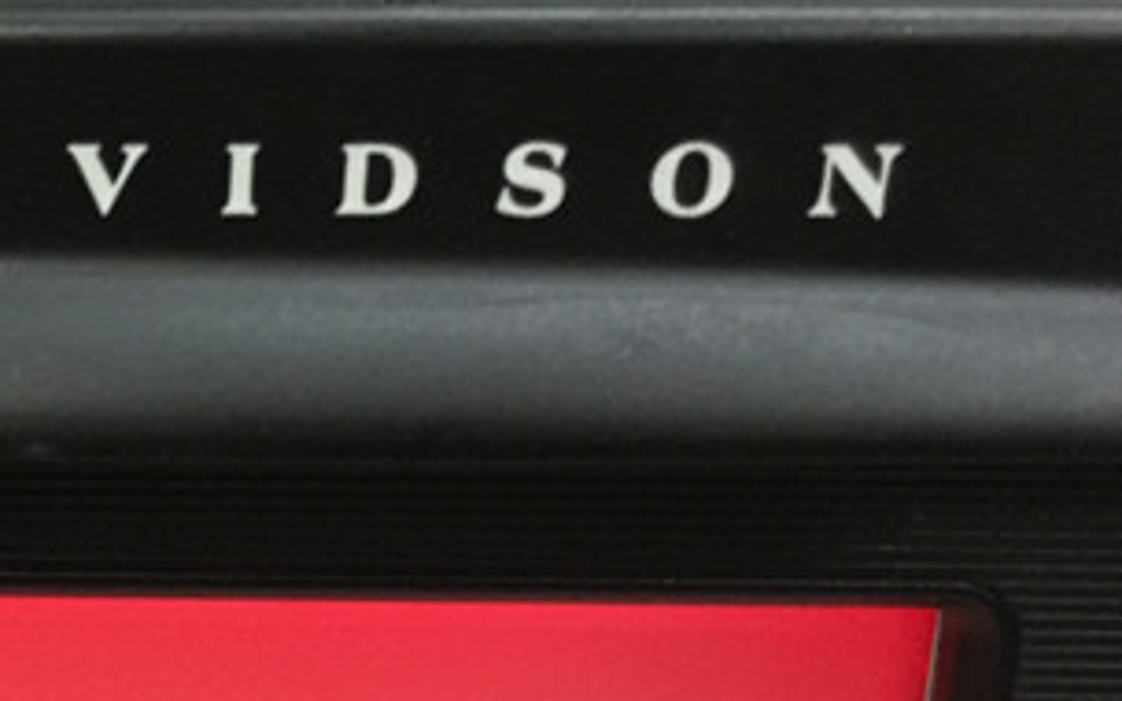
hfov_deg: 23.7
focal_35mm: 81
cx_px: -151
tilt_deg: -21.9
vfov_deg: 15.5
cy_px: 830
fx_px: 2477
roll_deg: -2.3
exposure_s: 1/8
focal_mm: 4.15
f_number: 2.2
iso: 200
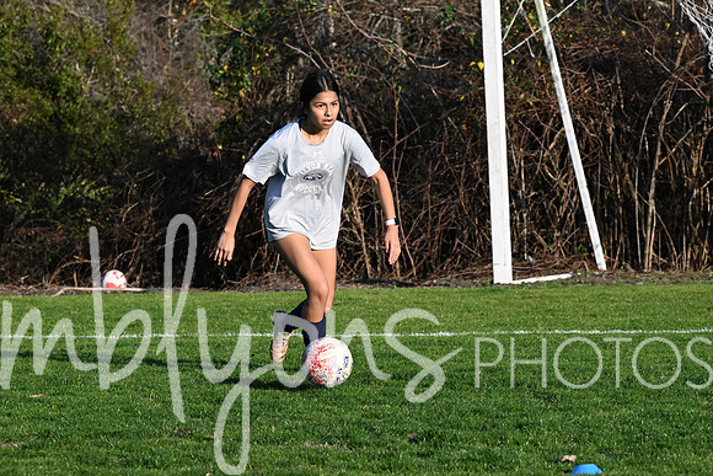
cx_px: 356
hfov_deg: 10.3
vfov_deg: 6.9
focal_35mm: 200
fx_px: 3962
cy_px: 238
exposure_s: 1/6400
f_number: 10
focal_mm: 200
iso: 6400
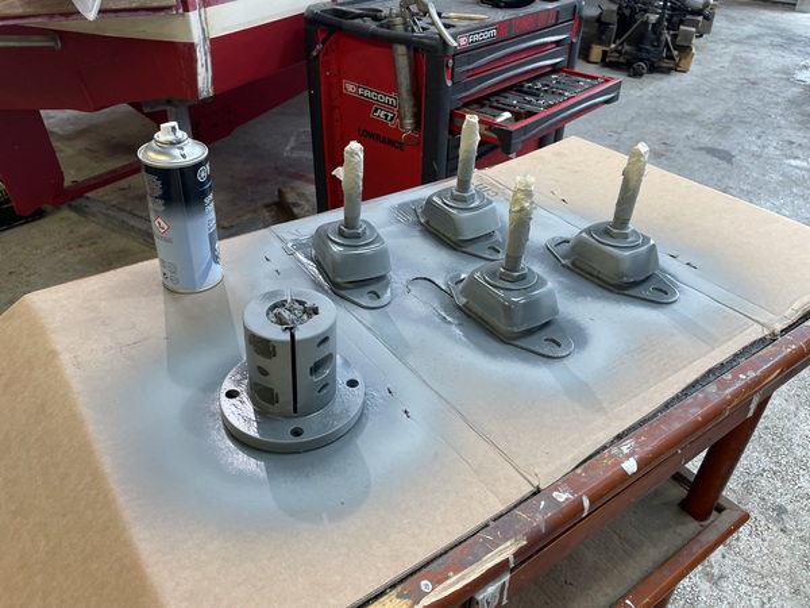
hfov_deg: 67.3
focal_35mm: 26
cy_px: 304
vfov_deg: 53.1
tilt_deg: -34.1
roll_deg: -1.6
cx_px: 405
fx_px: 608
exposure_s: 1/100
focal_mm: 4.2
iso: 80
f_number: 1.6
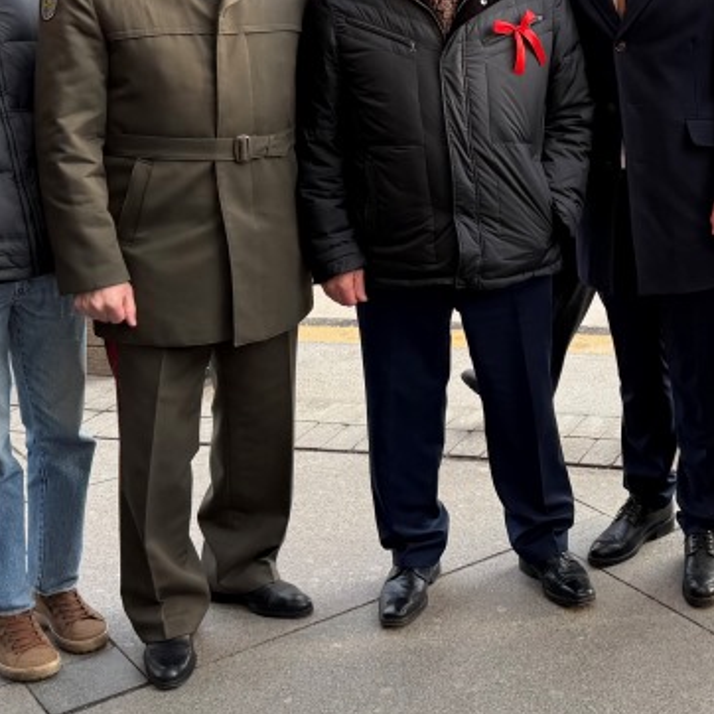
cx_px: 659
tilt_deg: -12.1
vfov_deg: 28.1
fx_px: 1400
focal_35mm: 60
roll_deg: +2.3
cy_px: 166
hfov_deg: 27.5
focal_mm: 6.76
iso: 64
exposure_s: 1/194
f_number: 1.78
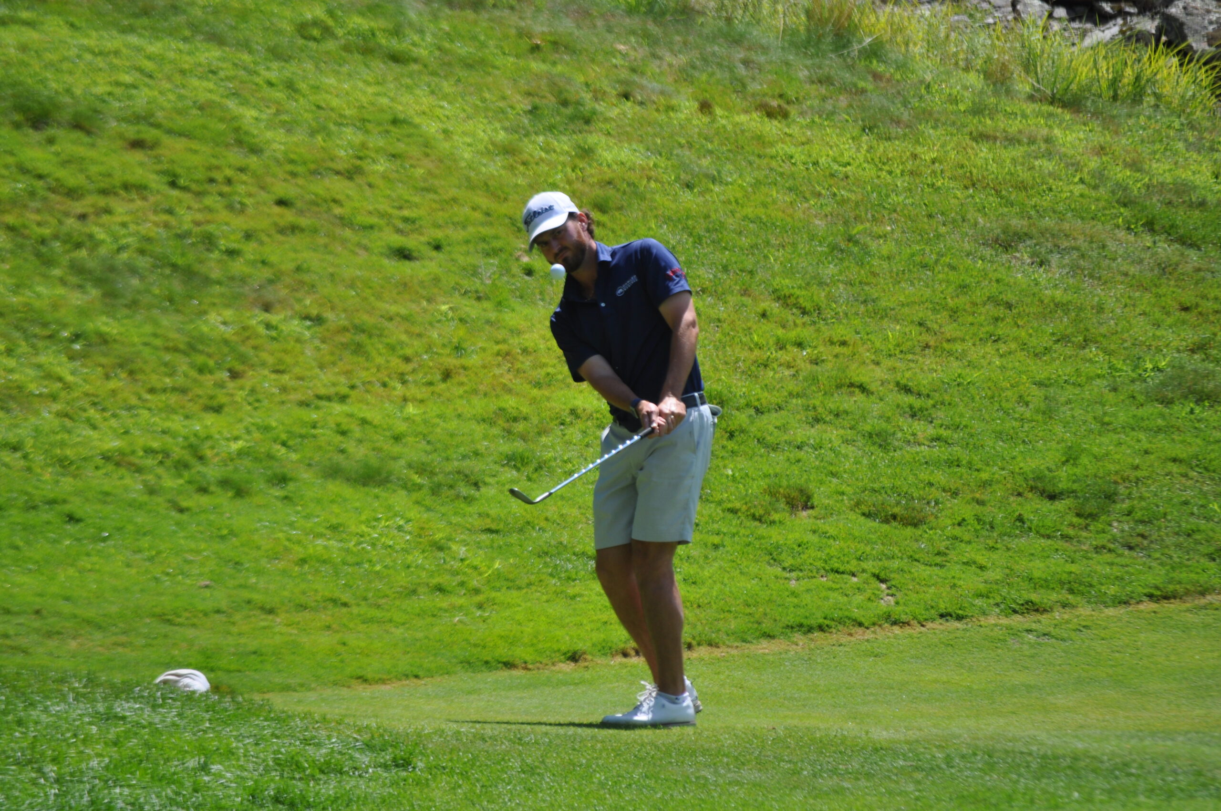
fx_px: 10162
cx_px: 610
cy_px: 406
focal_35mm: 300
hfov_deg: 6.9
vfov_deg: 4.6
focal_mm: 200
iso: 200
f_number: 6.3
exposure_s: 1/640
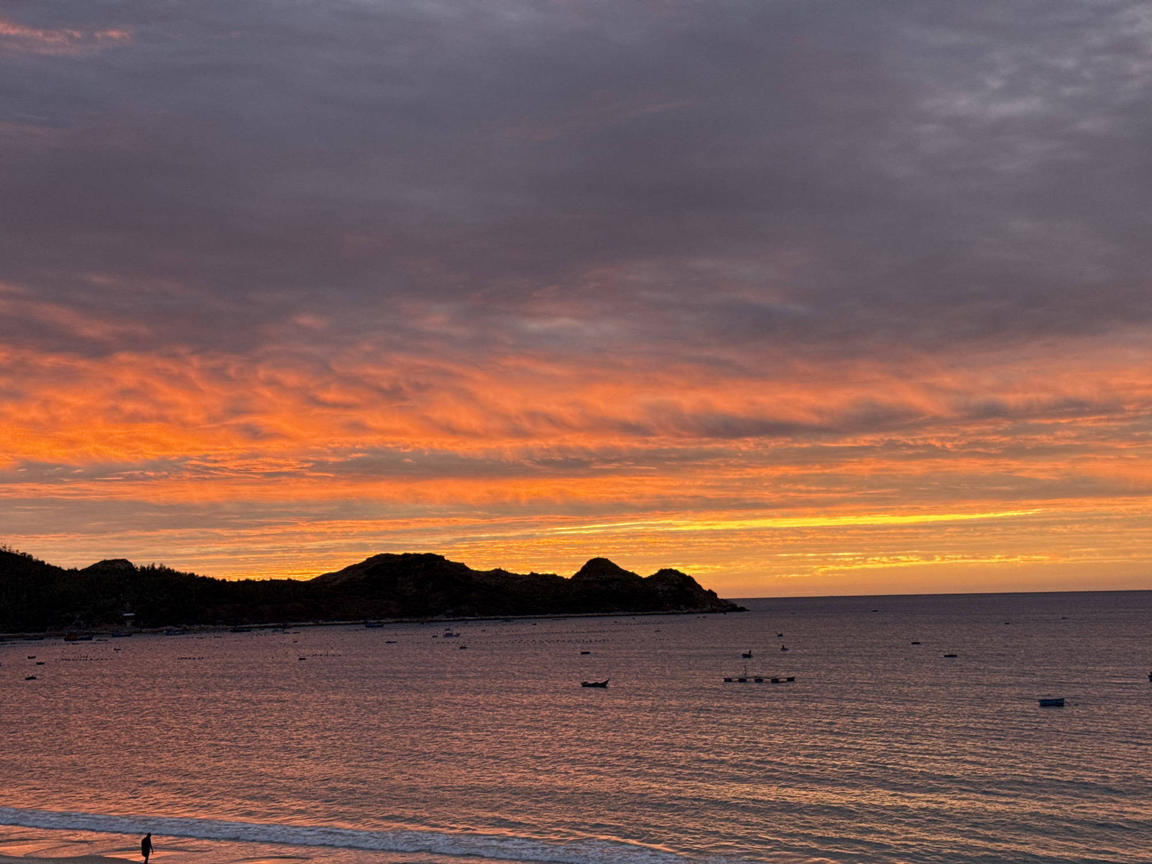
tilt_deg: +5.8
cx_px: 576
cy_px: 432
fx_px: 1597
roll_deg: +1.4
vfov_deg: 30.3
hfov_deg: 39.7
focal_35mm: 48
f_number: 1.78
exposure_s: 1/82
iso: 100
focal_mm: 6.76
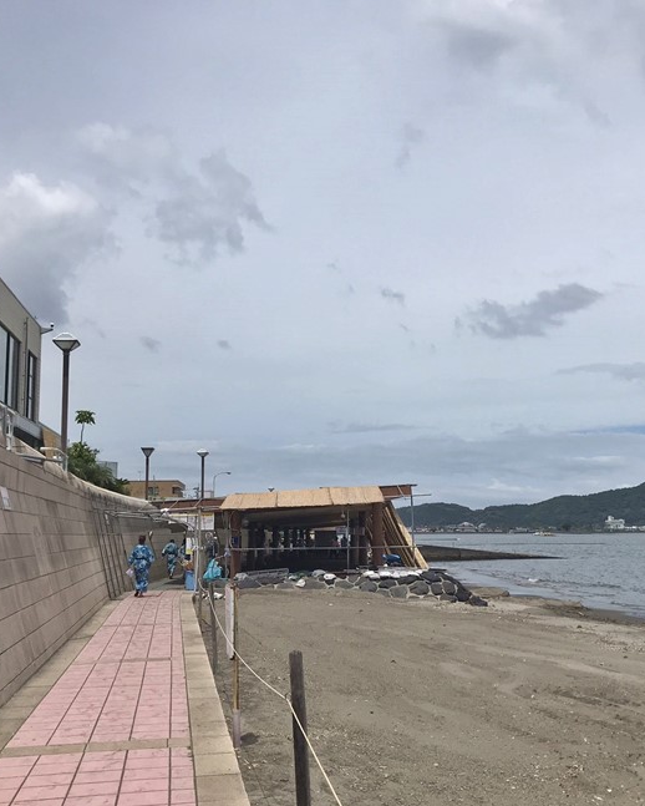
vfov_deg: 47.9
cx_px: 384
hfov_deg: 39.0
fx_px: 906
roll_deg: +0.2
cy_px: 419
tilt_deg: +5.2
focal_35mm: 38
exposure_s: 1/6410
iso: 20
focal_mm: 3.99
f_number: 1.8
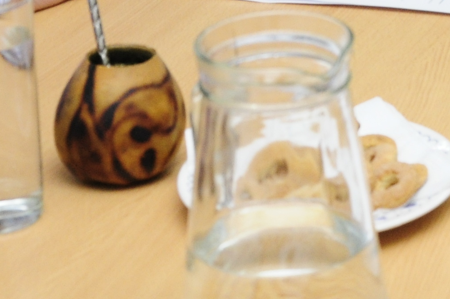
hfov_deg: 11.3
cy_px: -316
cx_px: 575
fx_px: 2222
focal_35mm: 178
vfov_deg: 7.4
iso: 800
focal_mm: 28
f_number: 5.6
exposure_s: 1/60
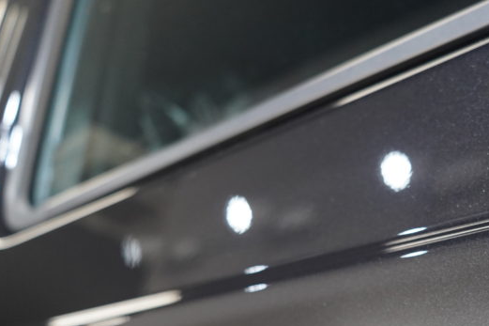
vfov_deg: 22.6
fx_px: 801
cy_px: 268
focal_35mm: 59
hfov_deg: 33.1
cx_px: 382
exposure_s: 1/60
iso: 3200
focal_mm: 30
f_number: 4.5
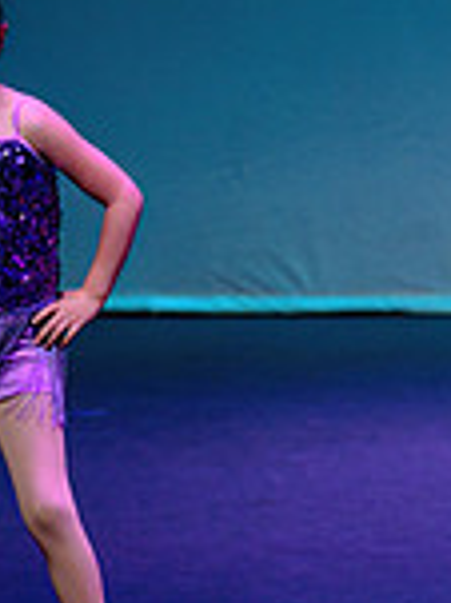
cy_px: 570
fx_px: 10159
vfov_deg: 3.4
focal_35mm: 584
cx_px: 923
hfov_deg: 2.5
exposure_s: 1/500
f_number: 2.8
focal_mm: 125
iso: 1600
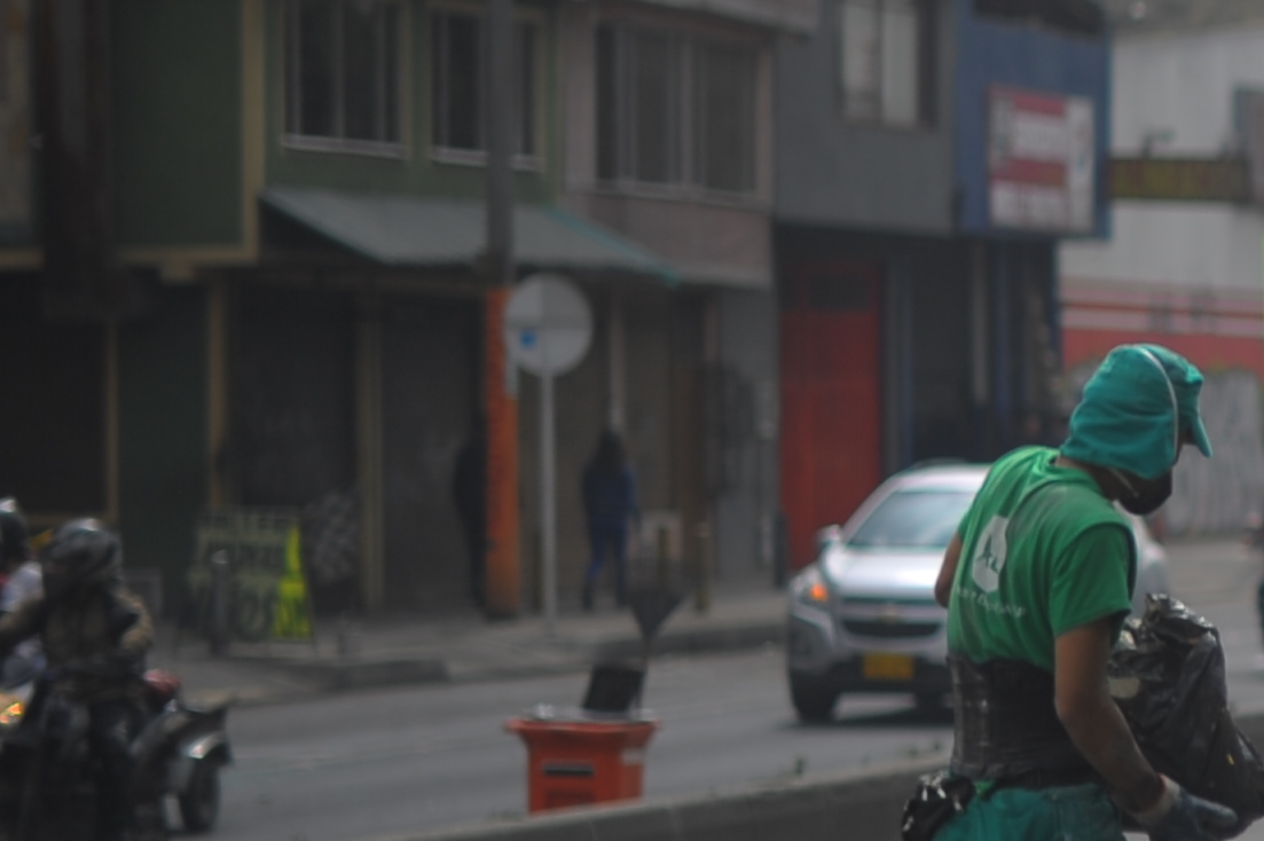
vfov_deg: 7.1
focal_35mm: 193
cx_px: 2368
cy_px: 388
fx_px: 6772
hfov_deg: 10.0
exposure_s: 1/5000
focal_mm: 50
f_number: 1.4
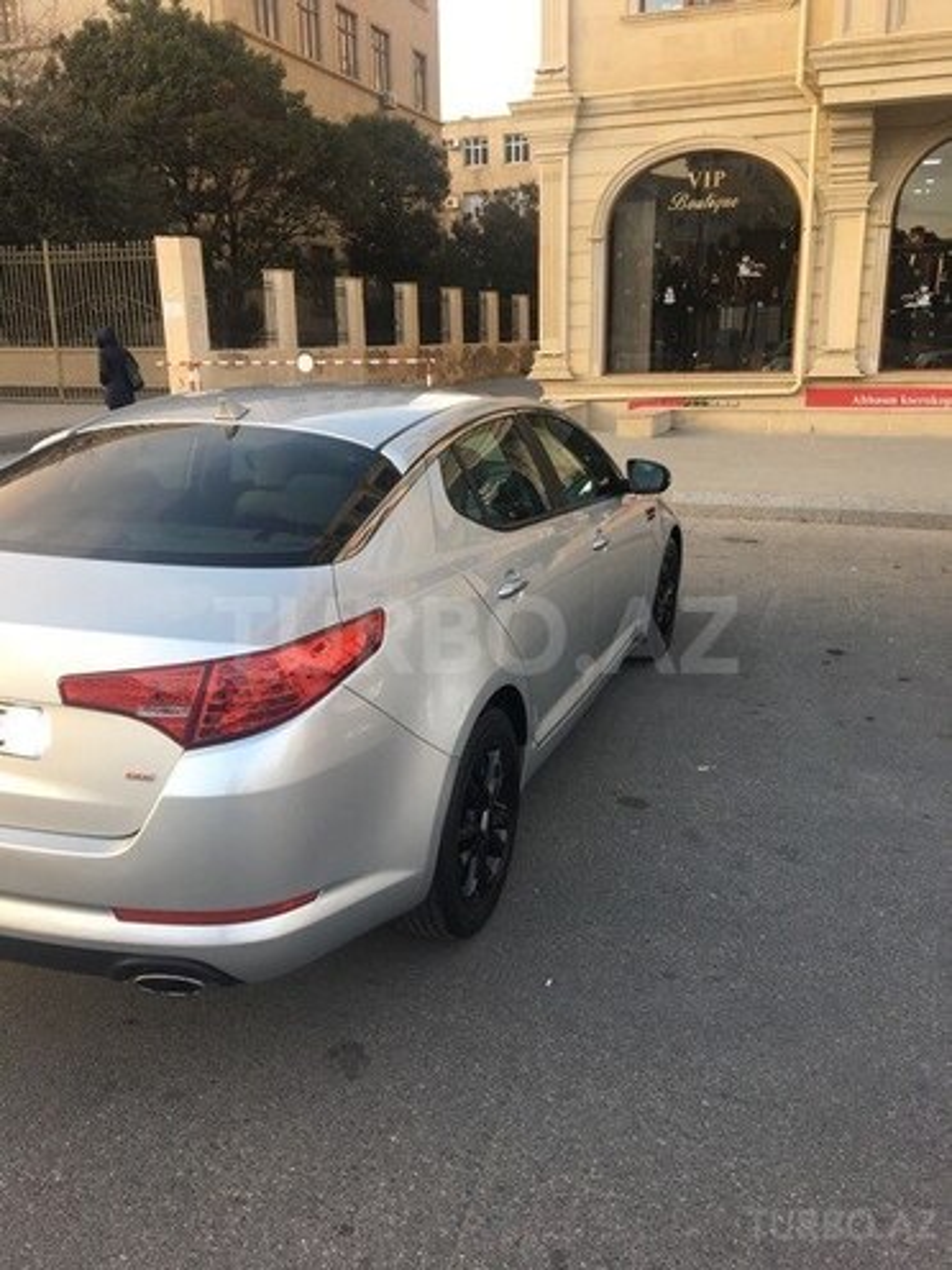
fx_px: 1063
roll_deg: +0.9
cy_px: 635
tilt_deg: -15.7
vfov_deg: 61.7
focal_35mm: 29
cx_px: 476
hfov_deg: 48.2
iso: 32
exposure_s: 1/100
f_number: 2.2
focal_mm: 4.15
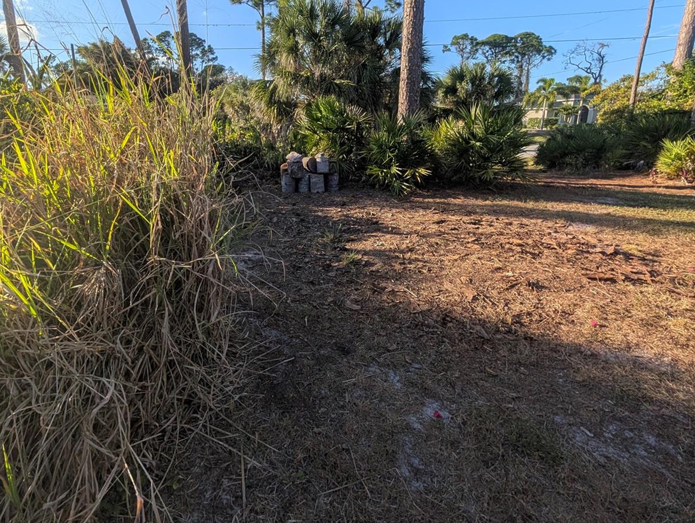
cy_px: 196
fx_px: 322
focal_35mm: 16
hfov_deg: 93.4
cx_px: 283
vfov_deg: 76.8
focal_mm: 2.02
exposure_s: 1/3077
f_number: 1.7
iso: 52
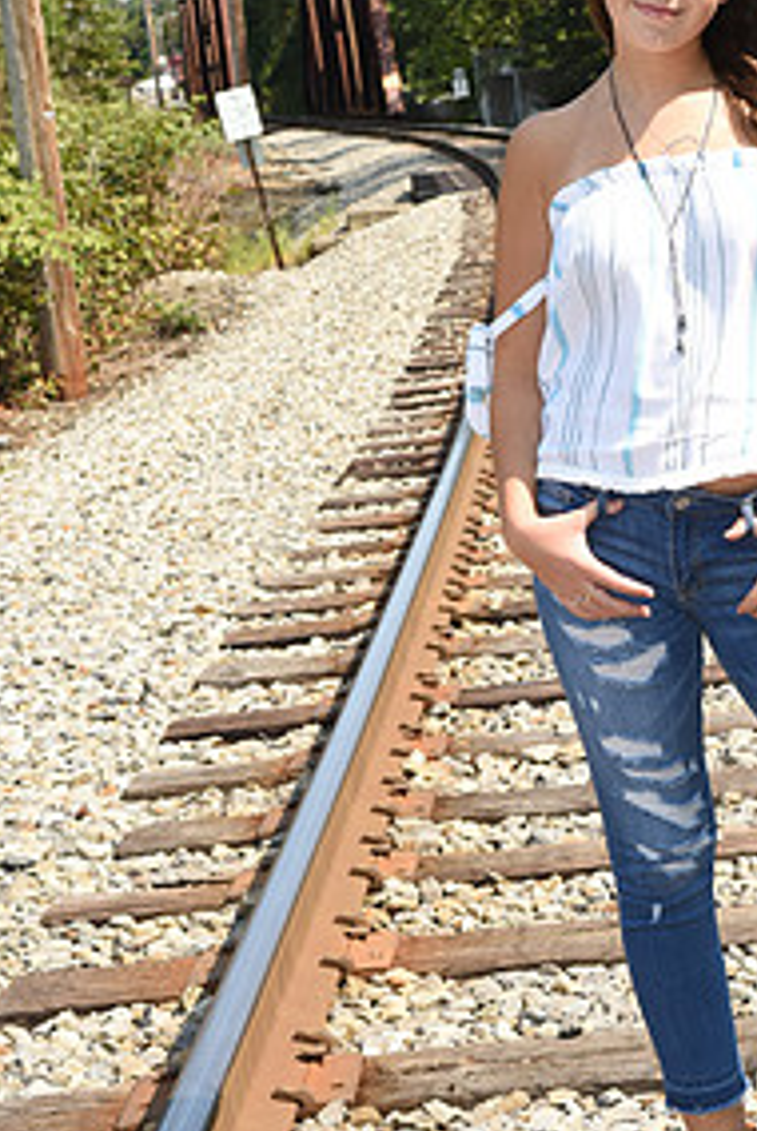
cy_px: 406
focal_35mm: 98
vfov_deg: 20.7
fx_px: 3083
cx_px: 639
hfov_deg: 13.9
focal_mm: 48
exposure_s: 1/250
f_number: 10
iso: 320
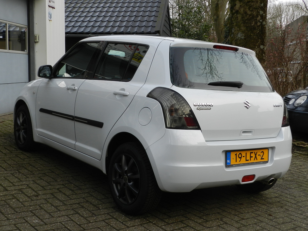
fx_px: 409
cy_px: 116
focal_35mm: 46
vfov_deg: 31.5
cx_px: 154
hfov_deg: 41.2
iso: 160
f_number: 4.2
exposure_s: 1/100
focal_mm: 8.1
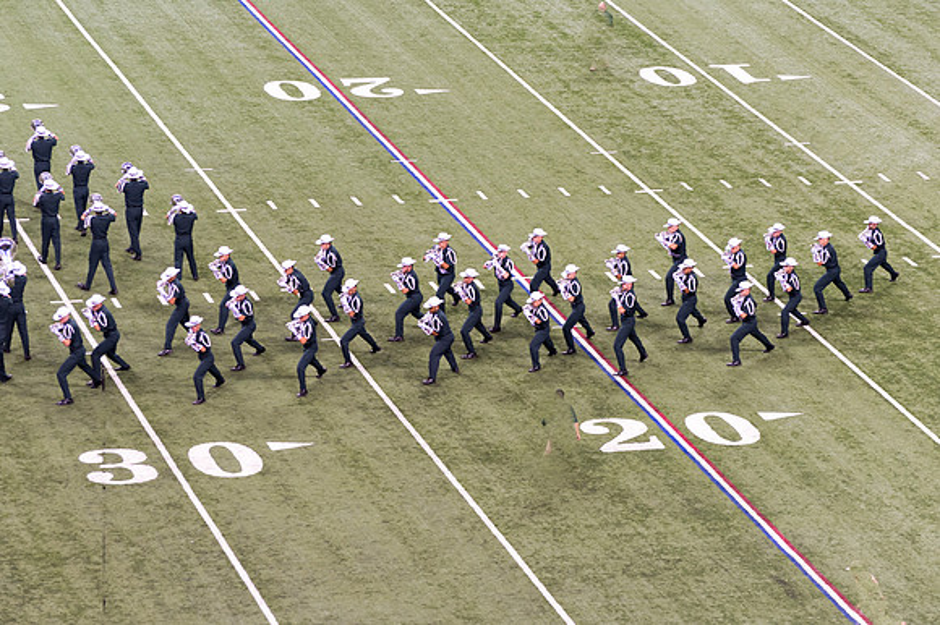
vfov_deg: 8.7
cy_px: 290
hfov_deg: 13.0
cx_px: 461
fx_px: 4115
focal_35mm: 158
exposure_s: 1/320
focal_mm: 122
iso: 1400
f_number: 4.8
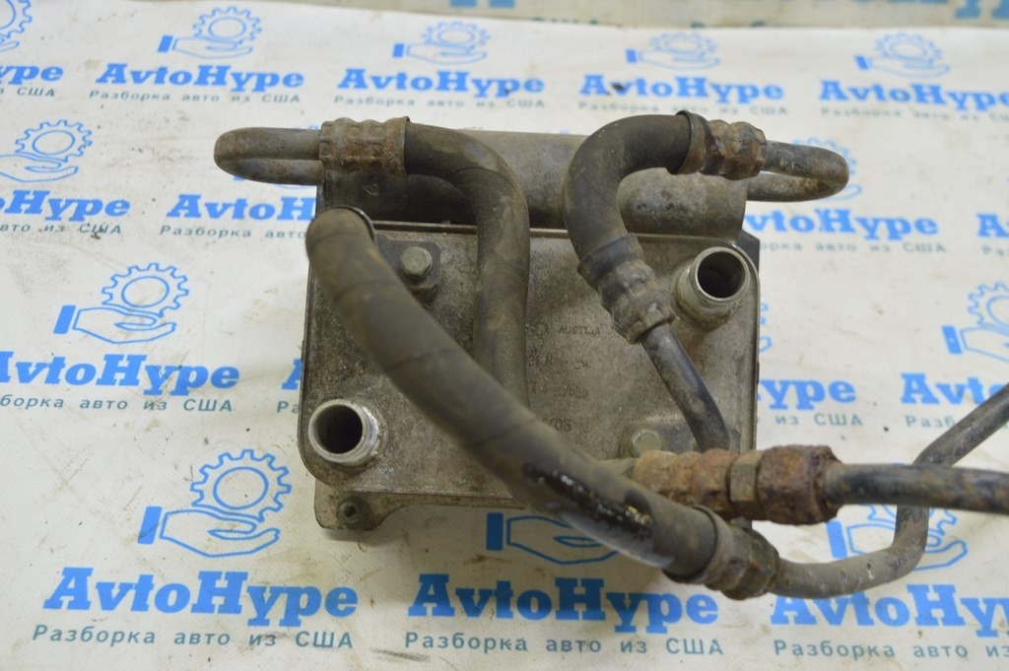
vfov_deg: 29.8
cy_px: 336
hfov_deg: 43.6
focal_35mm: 45
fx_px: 1260
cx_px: 504
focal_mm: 30
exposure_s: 1/20
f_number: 5.6
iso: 400
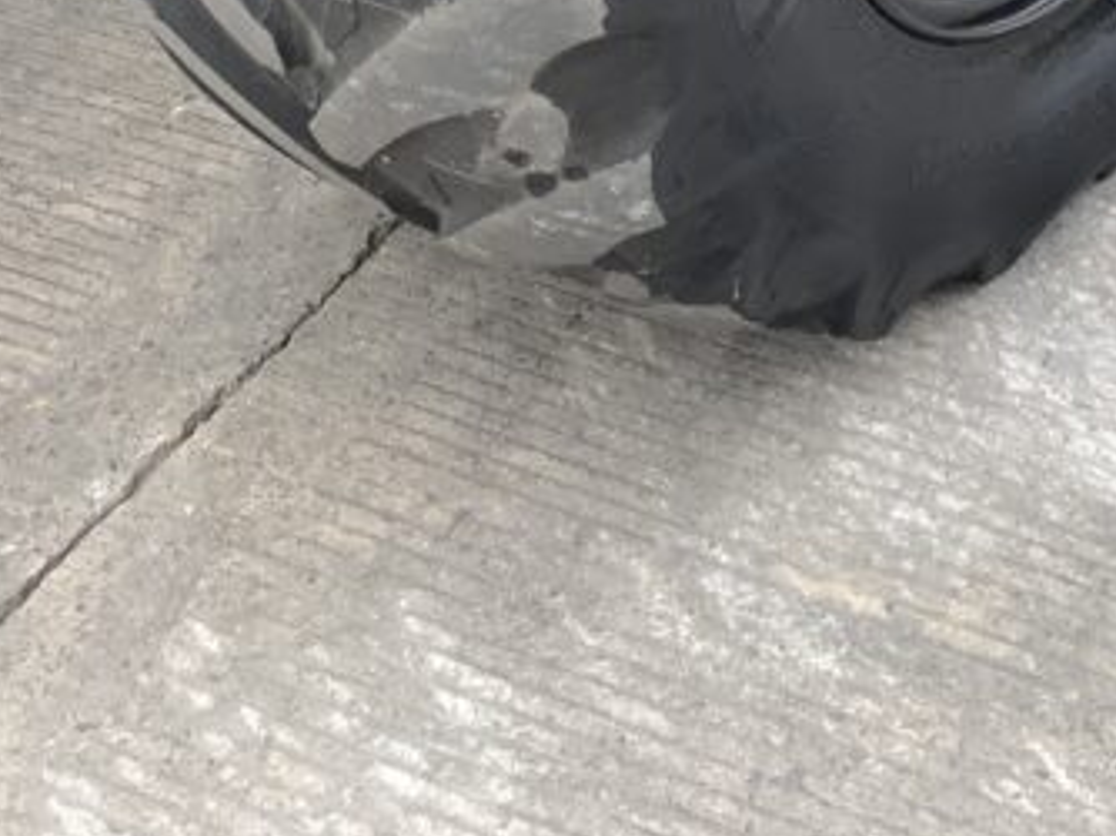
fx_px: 2867
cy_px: -425
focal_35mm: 89
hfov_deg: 21.9
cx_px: 802
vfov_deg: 15.3
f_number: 1.8
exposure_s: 1/415
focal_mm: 3
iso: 16
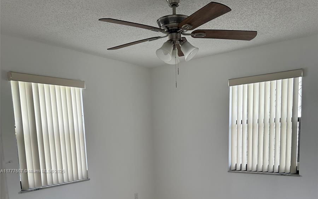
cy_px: 171
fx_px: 295
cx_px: 159
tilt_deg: -7.5
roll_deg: +1.6
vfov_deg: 35.5
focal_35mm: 34
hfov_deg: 56.7
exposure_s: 1/130
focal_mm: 6.86
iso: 100
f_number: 1.78
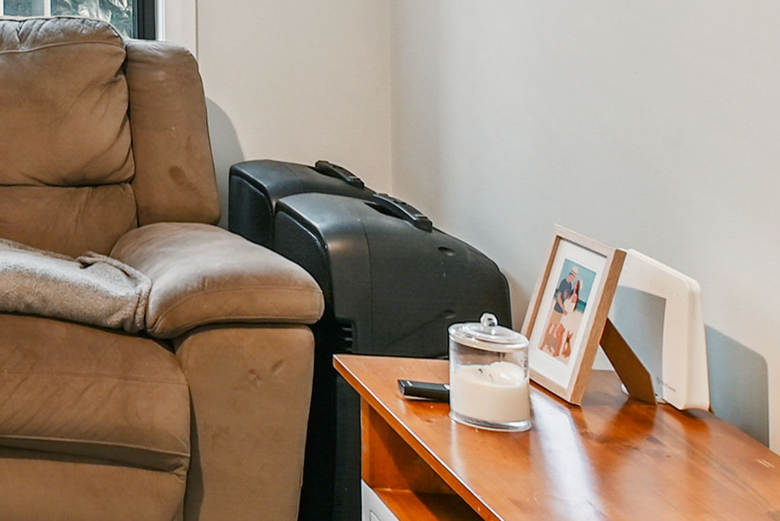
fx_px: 1604
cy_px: 156
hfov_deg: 20.7
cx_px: -550
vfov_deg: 18.4
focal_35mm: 74
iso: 100
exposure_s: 1.6
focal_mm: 14
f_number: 6.3
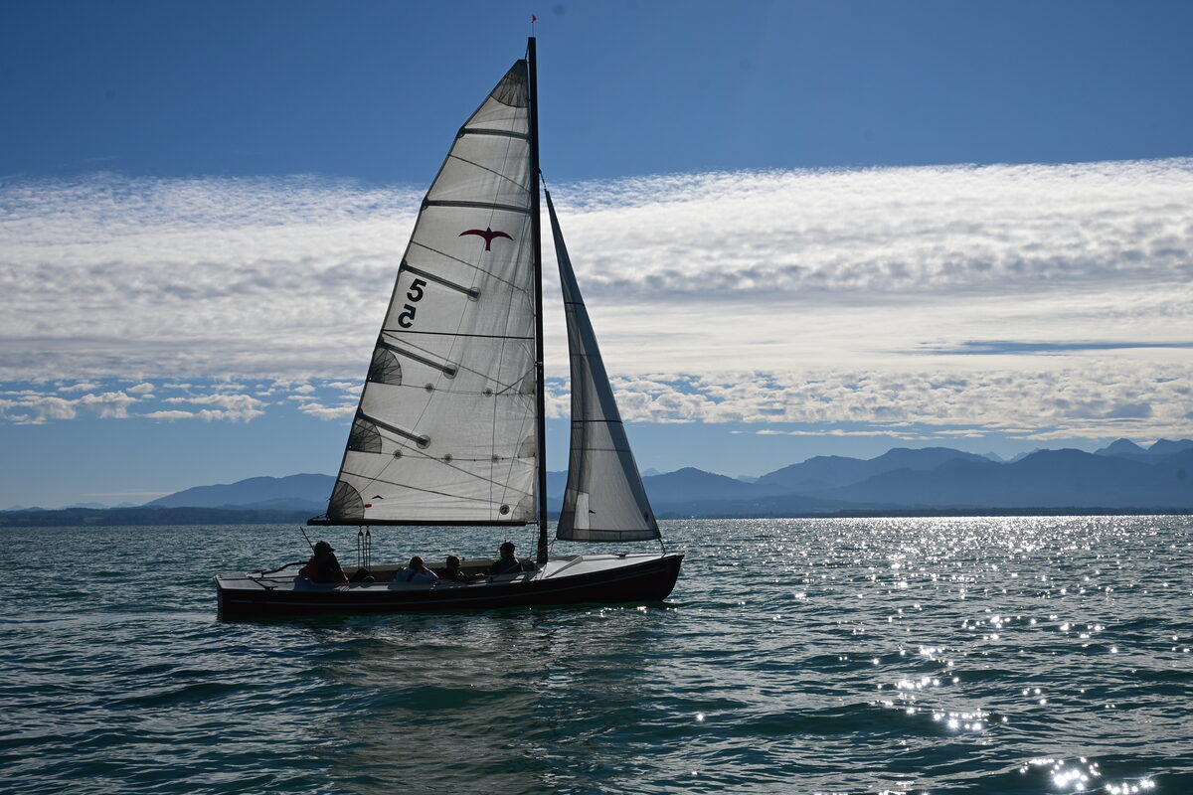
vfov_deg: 28.5
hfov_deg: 41.7
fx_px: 1566
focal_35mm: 47
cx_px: 596
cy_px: 398
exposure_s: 1/640
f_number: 11
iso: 100
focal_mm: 31.5
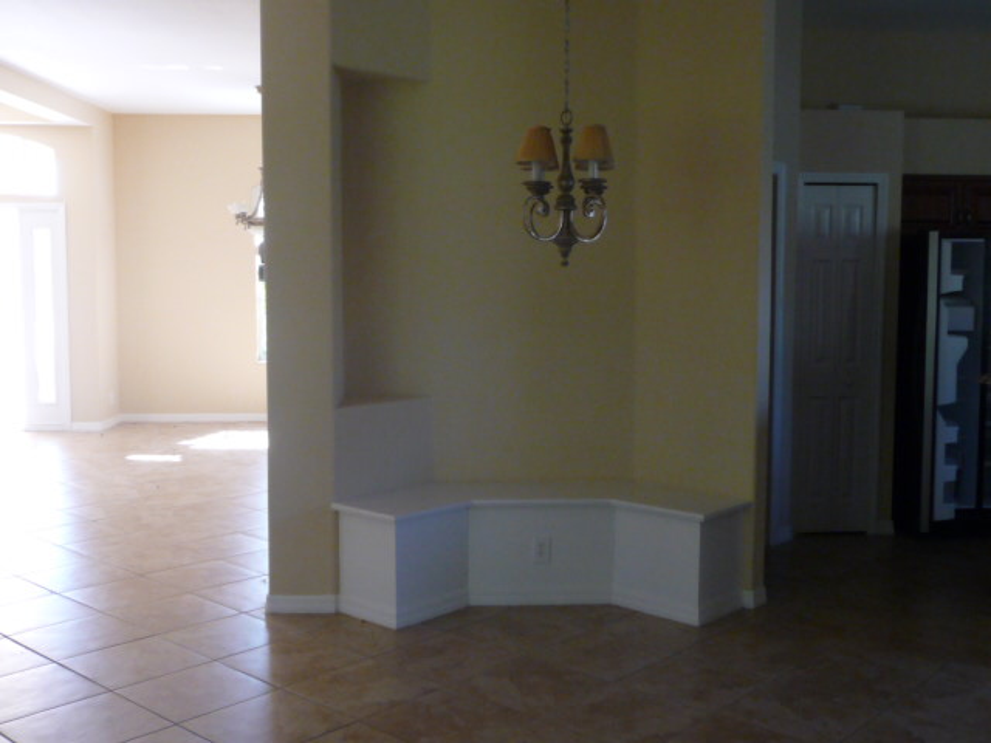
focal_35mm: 37
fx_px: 1059
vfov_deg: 38.7
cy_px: 372
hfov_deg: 50.1
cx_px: 496
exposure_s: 1/30
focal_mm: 4.7
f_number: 3.3
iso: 250
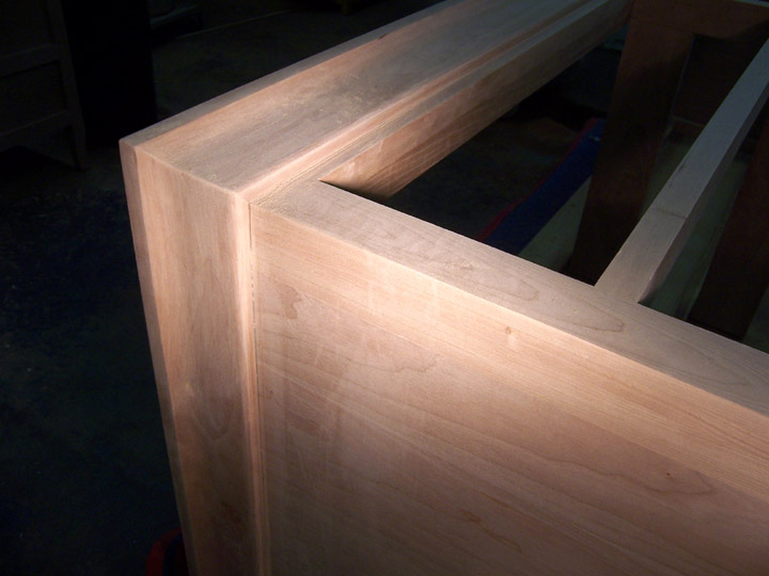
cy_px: 288
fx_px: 733
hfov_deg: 55.4
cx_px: 384
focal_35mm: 33
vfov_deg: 42.9
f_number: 3.4
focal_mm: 5.5
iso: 80
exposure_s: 1/60
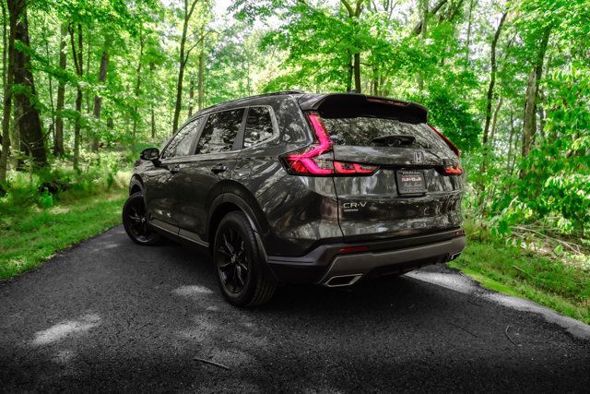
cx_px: 295
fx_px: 426
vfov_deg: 49.6
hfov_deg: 69.4
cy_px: 197
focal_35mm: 26
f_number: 4
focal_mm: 26
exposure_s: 1/640
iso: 1250
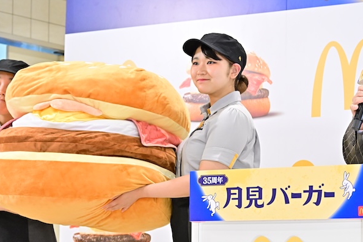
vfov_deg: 9.9
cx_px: 229
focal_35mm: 138
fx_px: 1391
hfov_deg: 14.8
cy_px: 143
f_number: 6.3
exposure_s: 1/160
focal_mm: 82
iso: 4000
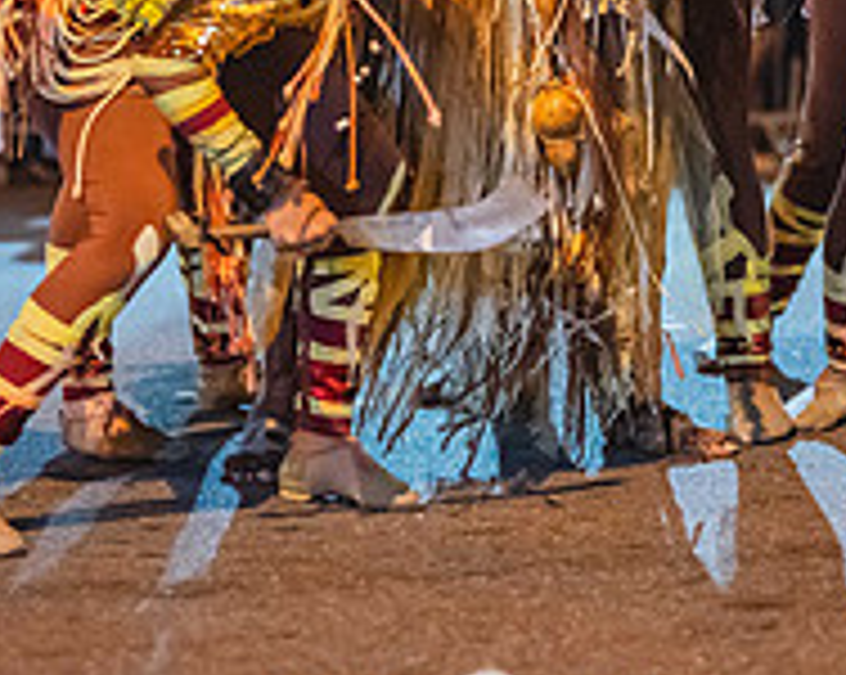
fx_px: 3627
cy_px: -92
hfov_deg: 13.3
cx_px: 486
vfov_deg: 10.5
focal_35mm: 145
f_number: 1.4
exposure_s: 1/320
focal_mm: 50
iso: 6400
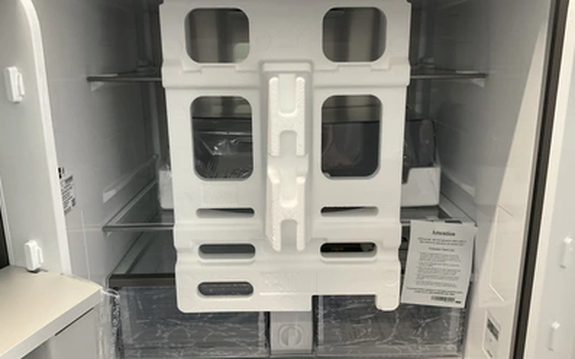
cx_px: 288
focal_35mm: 31
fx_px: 486
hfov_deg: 61.2
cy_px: 171
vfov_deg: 40.6
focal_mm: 3
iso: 100
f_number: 1.8
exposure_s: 1/60
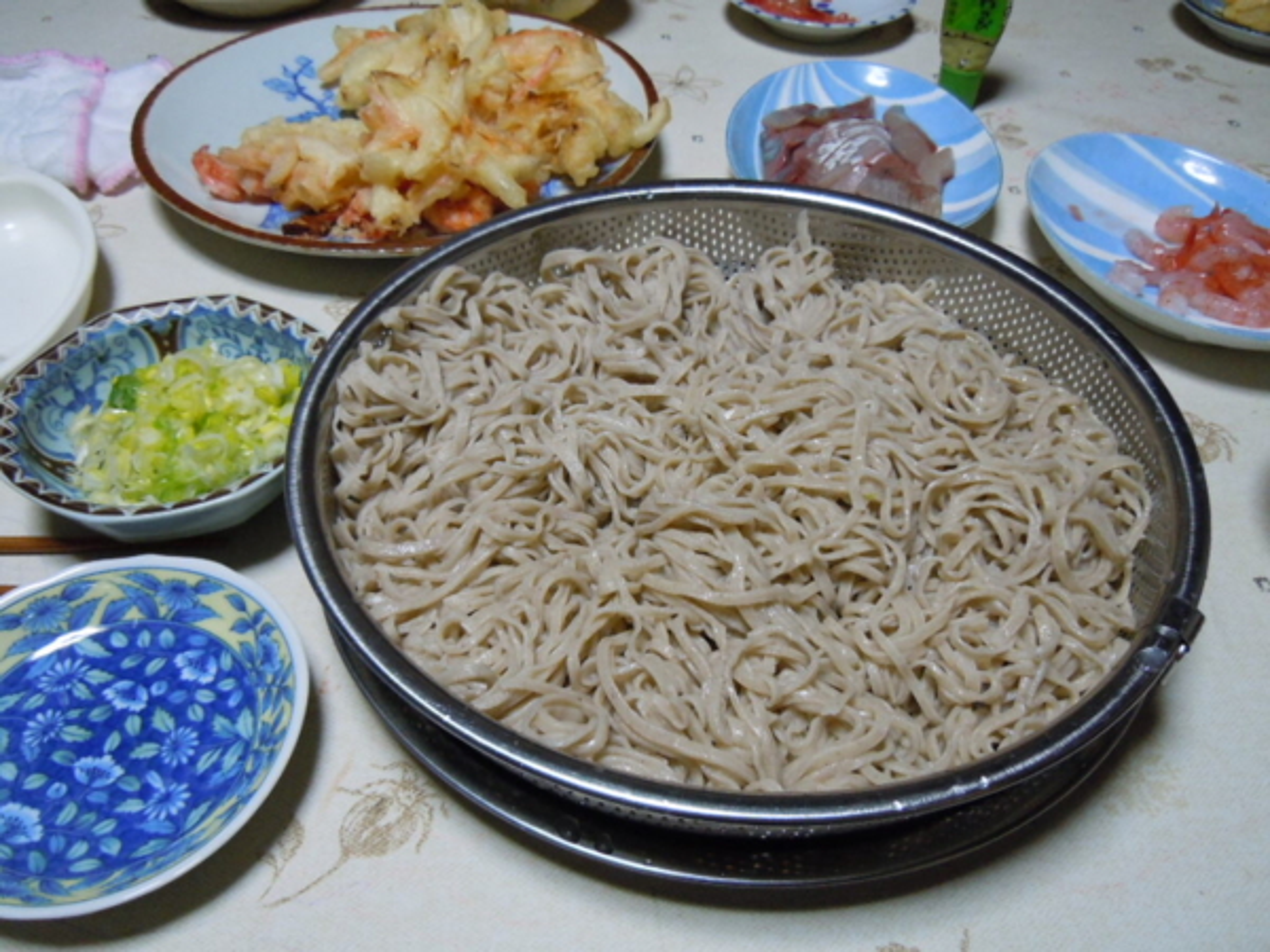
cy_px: 476
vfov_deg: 46.8
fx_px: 1101
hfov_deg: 60.0
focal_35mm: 30
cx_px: 635
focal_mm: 5.4
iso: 400
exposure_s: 1/40
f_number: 3.5
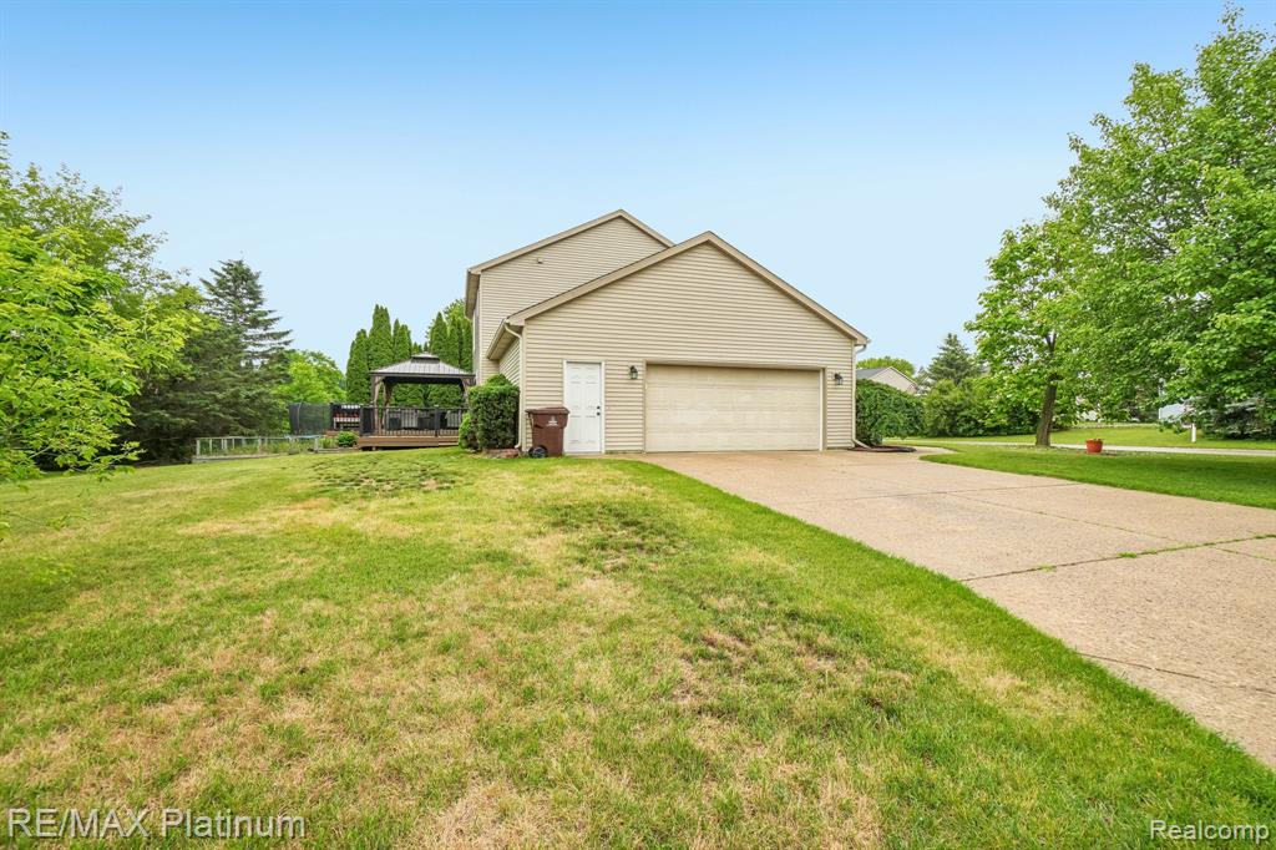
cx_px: 638
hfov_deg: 100.4
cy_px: 425
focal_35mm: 15
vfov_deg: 77.3
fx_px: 531
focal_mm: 10
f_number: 8
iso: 100
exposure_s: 1/45
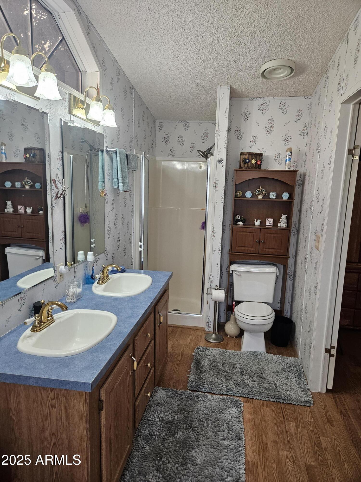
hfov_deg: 58.9
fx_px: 320
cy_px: 241
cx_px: 180
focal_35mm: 23
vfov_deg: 73.9
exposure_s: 1/120
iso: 160
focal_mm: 5.4
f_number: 1.8
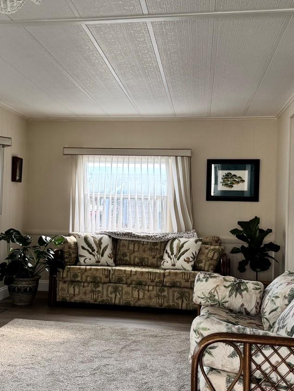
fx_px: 509
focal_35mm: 45
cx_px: 97
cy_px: 199
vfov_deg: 42.1
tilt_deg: -0.7
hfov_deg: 31.9
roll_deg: -2.3
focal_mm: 6.76
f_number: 1.78
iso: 100
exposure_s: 1/121
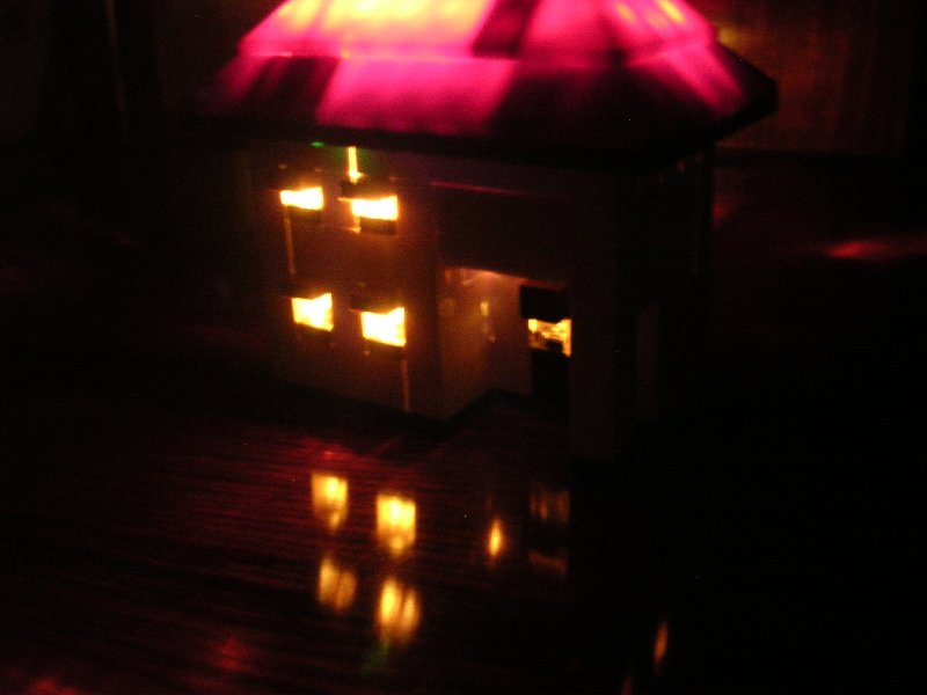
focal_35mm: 38
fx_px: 1018
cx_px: 464
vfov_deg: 37.7
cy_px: 348
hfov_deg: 49.0
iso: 400
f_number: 2.8
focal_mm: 5.8
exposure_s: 2
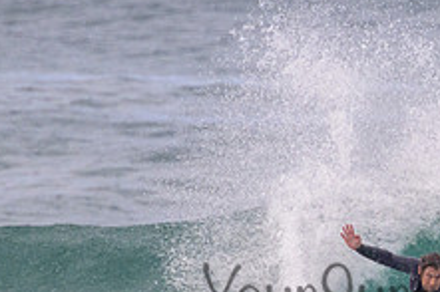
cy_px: 277
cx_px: 408
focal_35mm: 2103
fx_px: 25683
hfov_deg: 1.0
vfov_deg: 0.7
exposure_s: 1/2000
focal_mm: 800
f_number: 11
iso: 1600
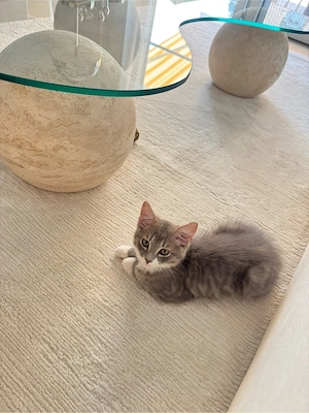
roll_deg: -15.1
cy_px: 206
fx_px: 286
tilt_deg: -44.9
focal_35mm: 24
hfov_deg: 56.8
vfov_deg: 71.6
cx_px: 154
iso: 320
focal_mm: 6.76
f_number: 1.78
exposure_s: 1/60
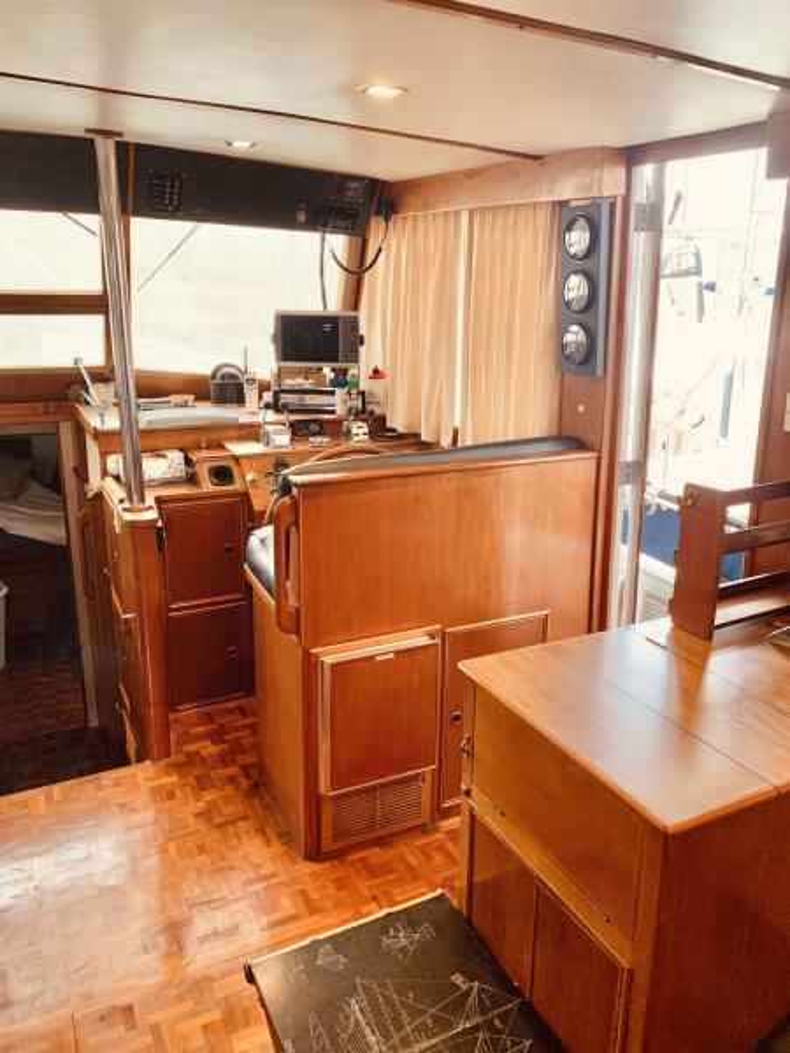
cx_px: 395
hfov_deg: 53.1
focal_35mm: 26
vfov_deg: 67.3
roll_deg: -0.1
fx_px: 791
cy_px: 526
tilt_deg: -15.0
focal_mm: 4.25
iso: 125
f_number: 1.8
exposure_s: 1/60
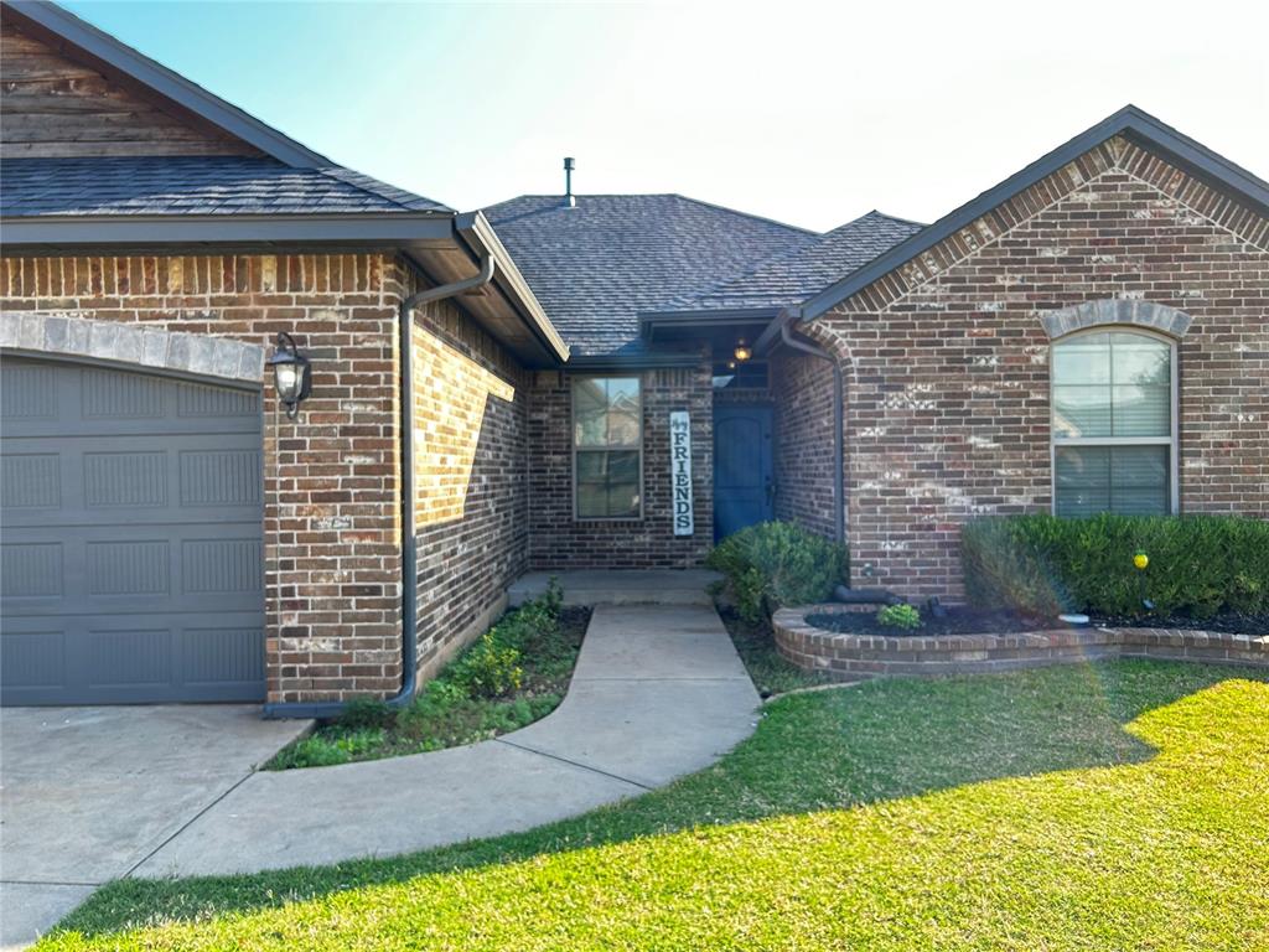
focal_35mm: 26
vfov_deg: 53.1
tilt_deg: -0.9
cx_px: 634
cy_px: 476
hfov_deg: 67.3
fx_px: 953
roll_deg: +1.8
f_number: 1.5
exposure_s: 1/302
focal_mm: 5.7
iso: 50
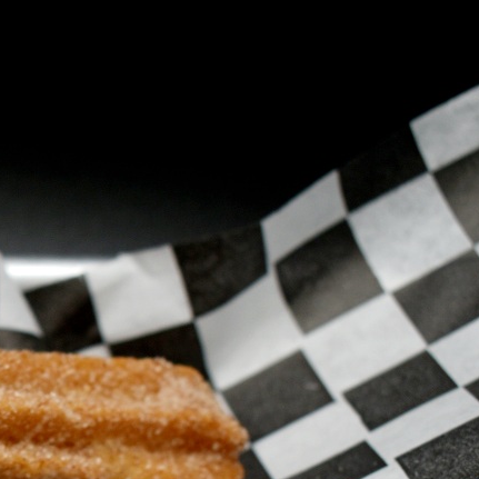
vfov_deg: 11.5
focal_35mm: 149
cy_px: 576
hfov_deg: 11.1
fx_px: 2326
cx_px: -332
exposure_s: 1/125
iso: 100
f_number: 5.6
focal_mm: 31
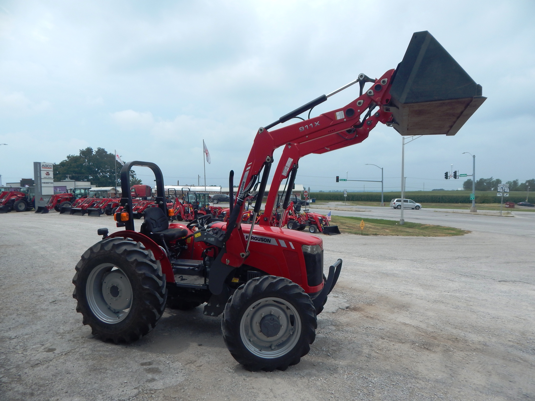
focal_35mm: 22
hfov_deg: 76.4
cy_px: 200
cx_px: 268
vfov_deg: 61.1
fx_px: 340
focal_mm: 4
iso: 125
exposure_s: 1/500
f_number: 6
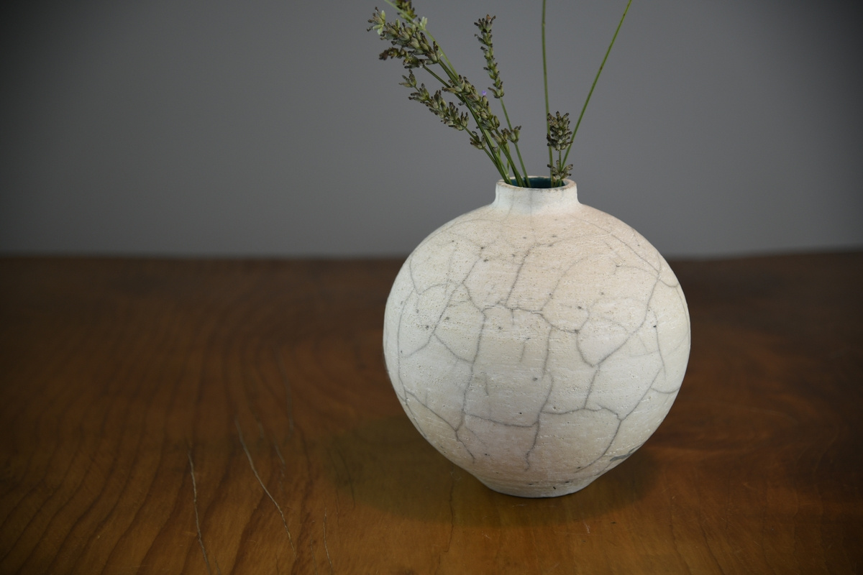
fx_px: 1798
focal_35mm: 75
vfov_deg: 18.2
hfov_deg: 27.0
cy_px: 288
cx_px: 432
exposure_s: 1/80
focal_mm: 75
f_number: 4
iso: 400
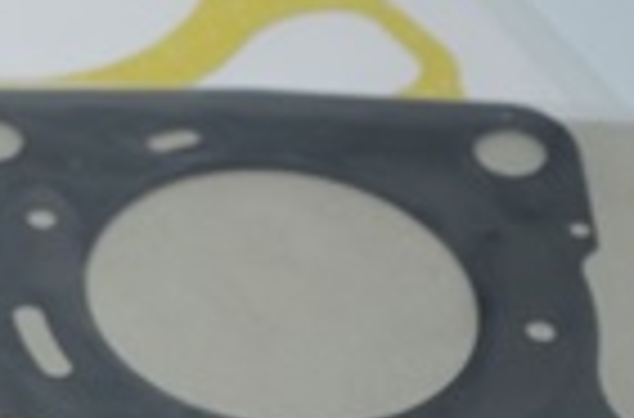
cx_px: -517
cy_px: 225
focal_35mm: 289
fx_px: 5075
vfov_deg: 4.7
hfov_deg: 7.0
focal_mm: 45
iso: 125
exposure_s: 1/60
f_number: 6.3
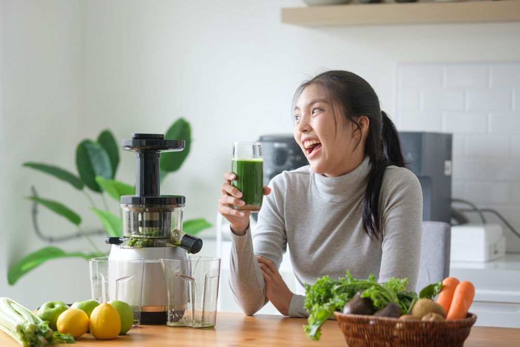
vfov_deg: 16.3
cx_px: 260
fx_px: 1213
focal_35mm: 84
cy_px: 174
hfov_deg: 24.2
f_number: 1.4
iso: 200
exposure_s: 1/500
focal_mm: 56
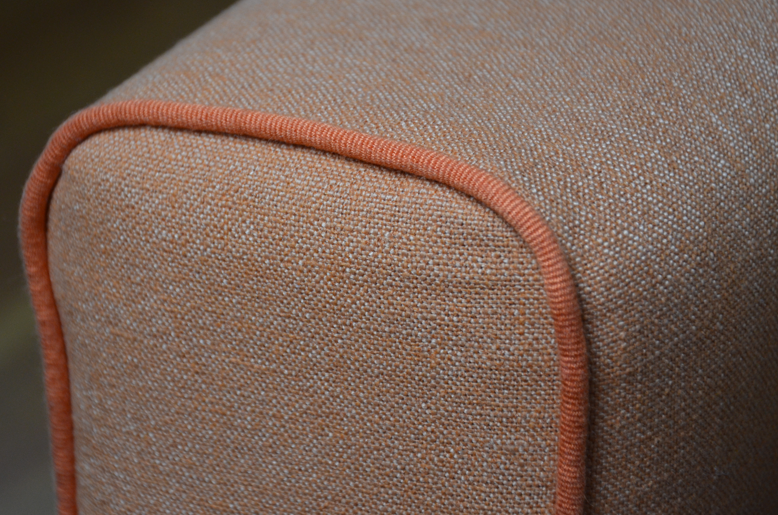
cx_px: 316
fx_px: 2925
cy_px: 219
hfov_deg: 15.1
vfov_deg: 10.1
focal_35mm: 136
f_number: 5.3
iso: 1000
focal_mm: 75
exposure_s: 1/30
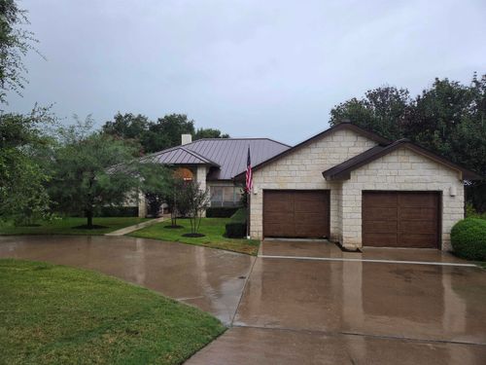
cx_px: 243
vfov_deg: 58.9
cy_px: 182
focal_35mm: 23
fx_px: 323
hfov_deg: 73.9
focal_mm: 5.4
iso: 80
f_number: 1.8
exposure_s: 1/180
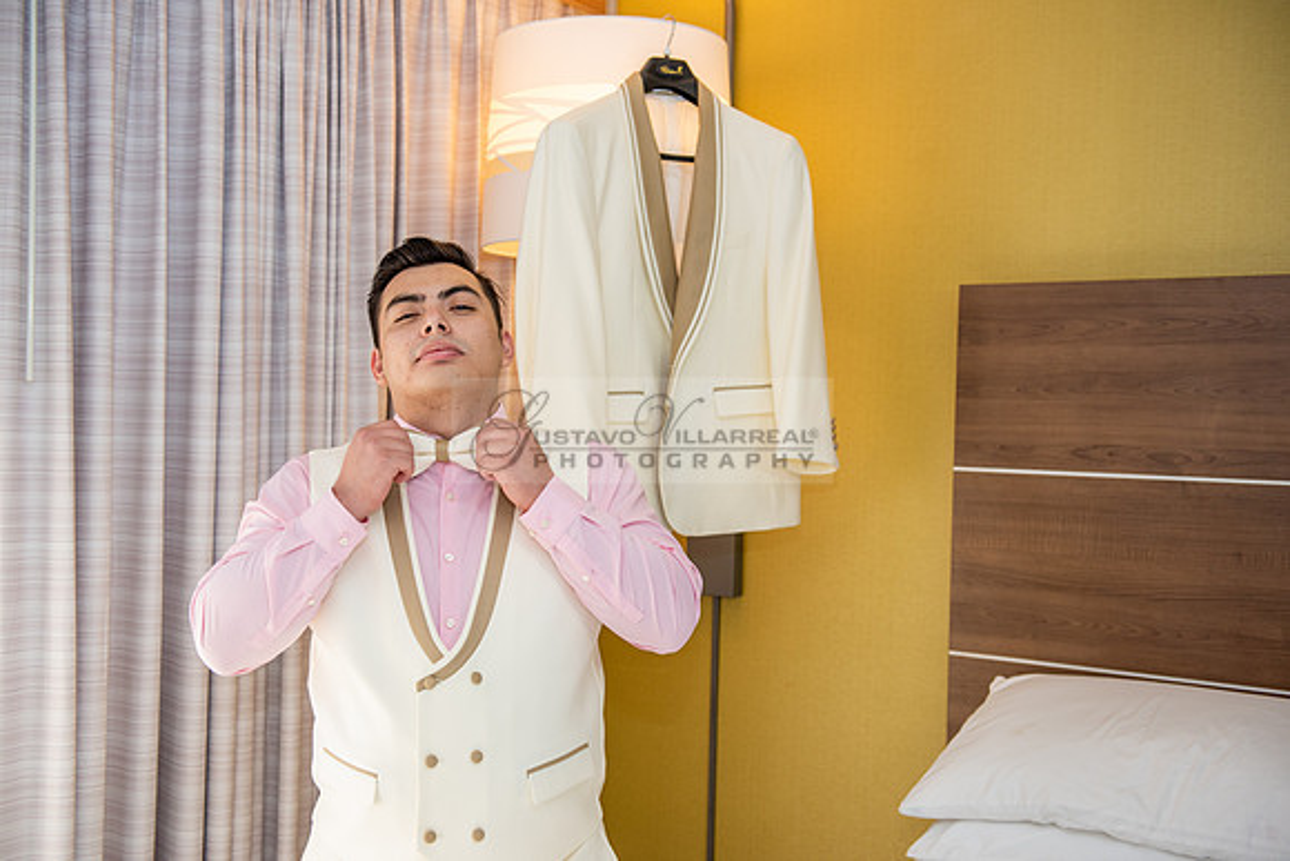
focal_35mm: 40
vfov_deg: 33.4
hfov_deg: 48.4
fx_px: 1434
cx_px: 645
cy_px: 430
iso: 500
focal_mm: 40
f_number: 3.5
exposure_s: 1/250
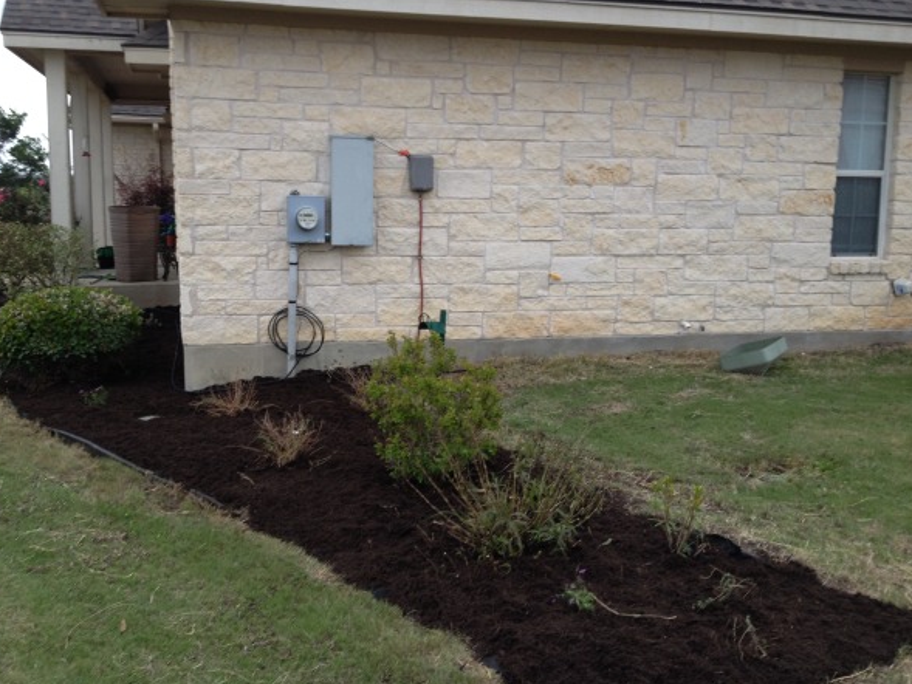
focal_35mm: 38
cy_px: 319
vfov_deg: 37.7
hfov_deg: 48.9
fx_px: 1001
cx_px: 423
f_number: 2.4
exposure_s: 1/40
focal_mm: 4.28
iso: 50
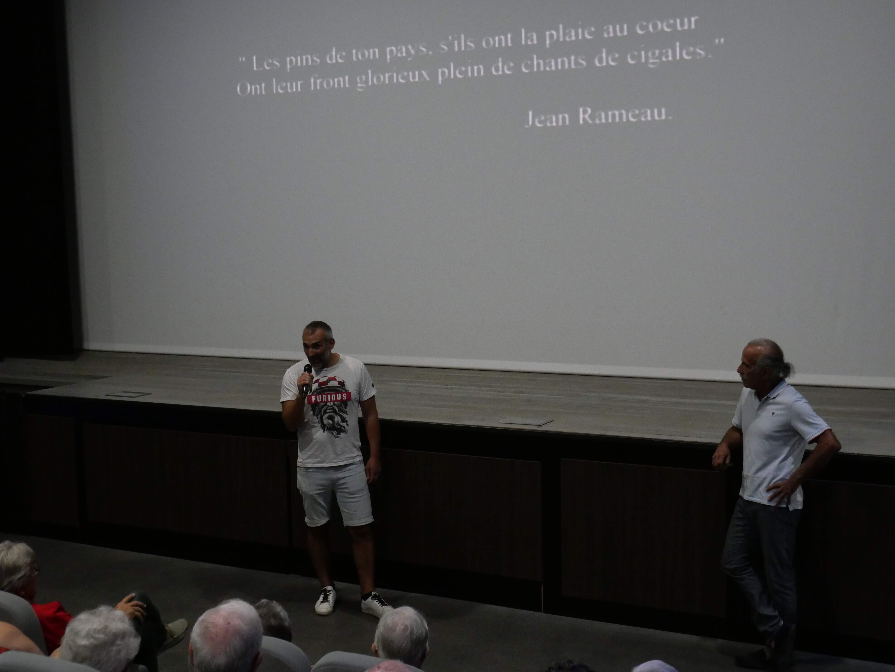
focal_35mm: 48
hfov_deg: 39.7
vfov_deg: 30.3
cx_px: 448
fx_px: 1241
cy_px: 336
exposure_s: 1/50
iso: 3200
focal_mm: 24
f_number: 5.2
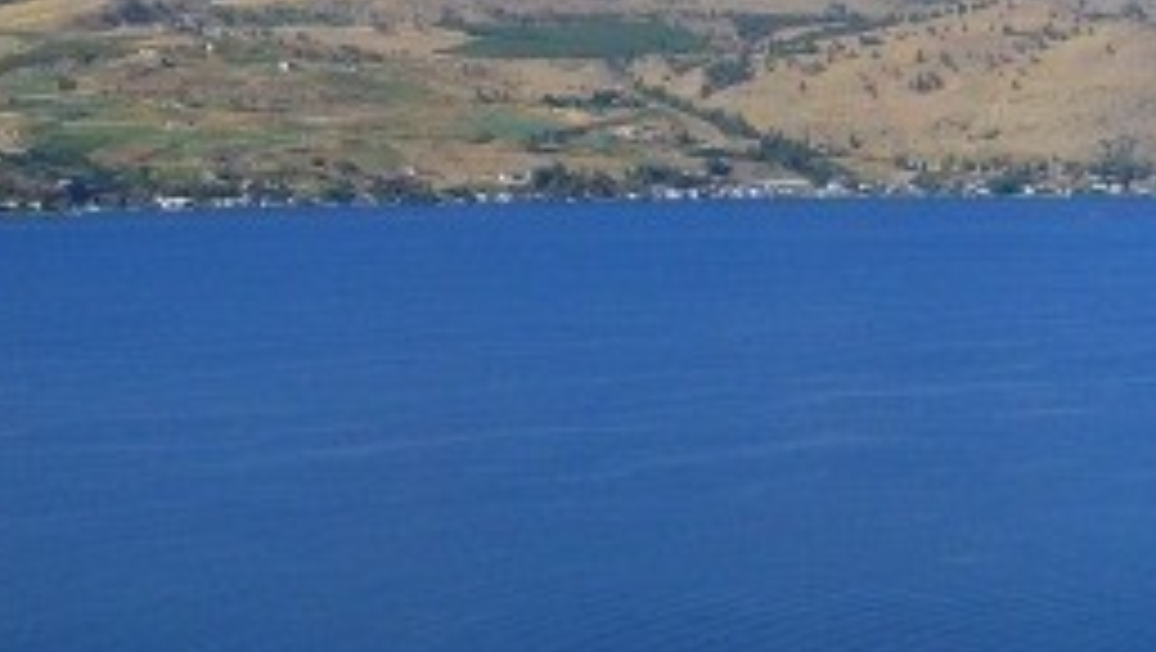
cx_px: 441
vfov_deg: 11.8
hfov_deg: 20.7
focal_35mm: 103
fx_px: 3160
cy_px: 301
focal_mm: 7.9
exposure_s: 1/200
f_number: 8
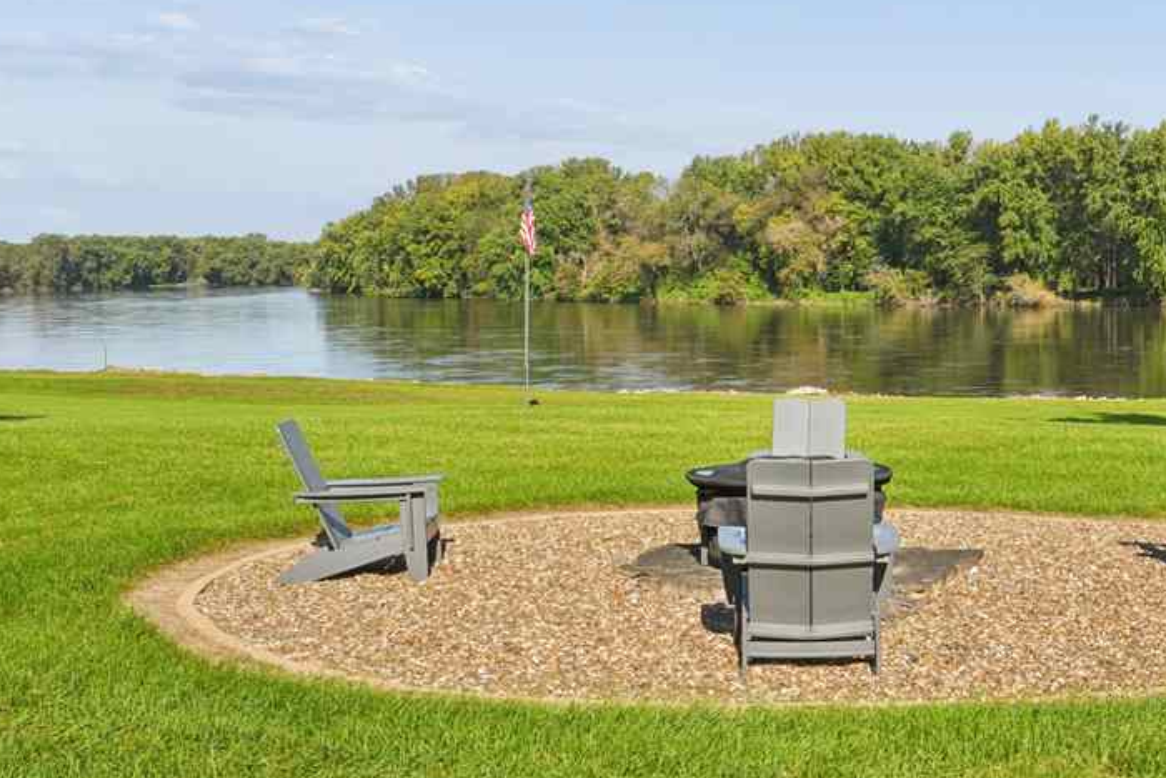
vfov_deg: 25.4
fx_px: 1717
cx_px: 826
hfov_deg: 36.9
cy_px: 262
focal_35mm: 53
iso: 500
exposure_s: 1/1600
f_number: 9
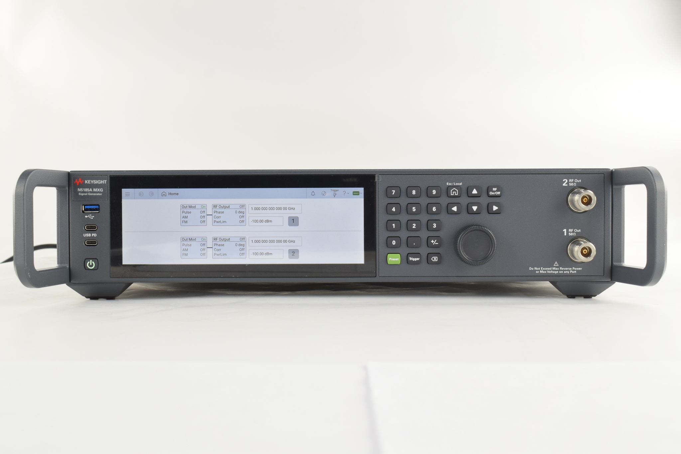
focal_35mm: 46
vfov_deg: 28.9
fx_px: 879
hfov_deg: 42.3
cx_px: 340
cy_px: 227
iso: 400
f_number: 10
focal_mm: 31
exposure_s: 1/30
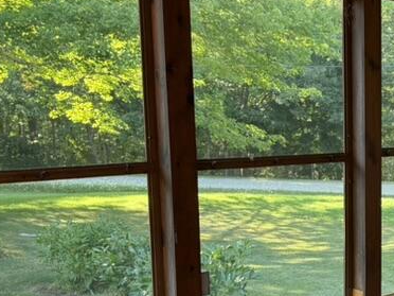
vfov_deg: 22.0
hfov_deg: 27.0
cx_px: 432
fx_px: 751
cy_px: 230
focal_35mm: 66
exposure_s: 1/121
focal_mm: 6.76
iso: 100
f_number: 1.78
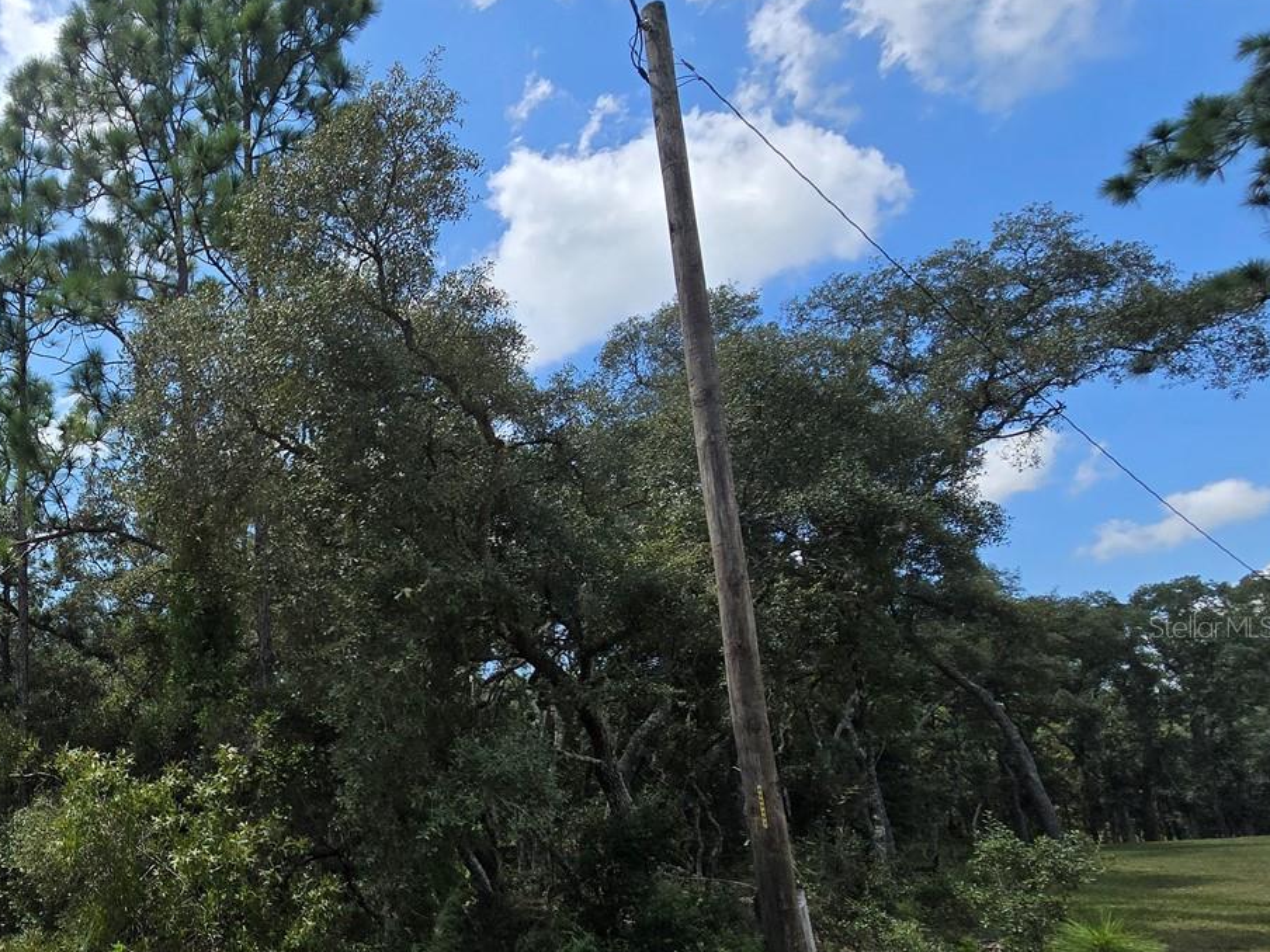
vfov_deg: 57.7
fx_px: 844
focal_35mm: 23
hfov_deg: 63.4
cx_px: 157
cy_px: 626
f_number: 2.2
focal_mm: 2.2
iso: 50
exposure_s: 1/2572
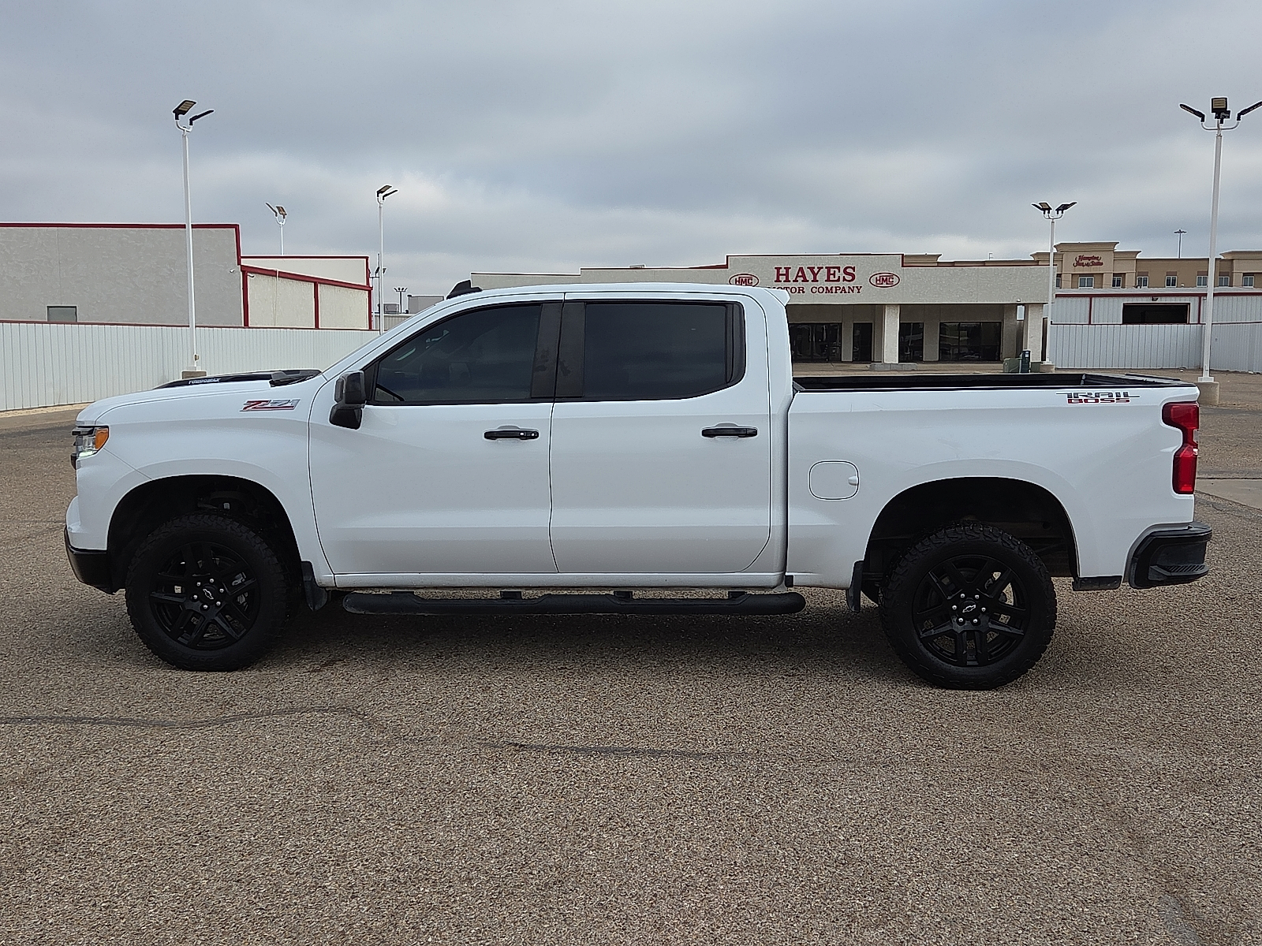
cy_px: 473
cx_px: 631
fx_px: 1276
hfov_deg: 52.6
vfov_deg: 40.7
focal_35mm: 35
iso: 76
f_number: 1.8
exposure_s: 1/3333
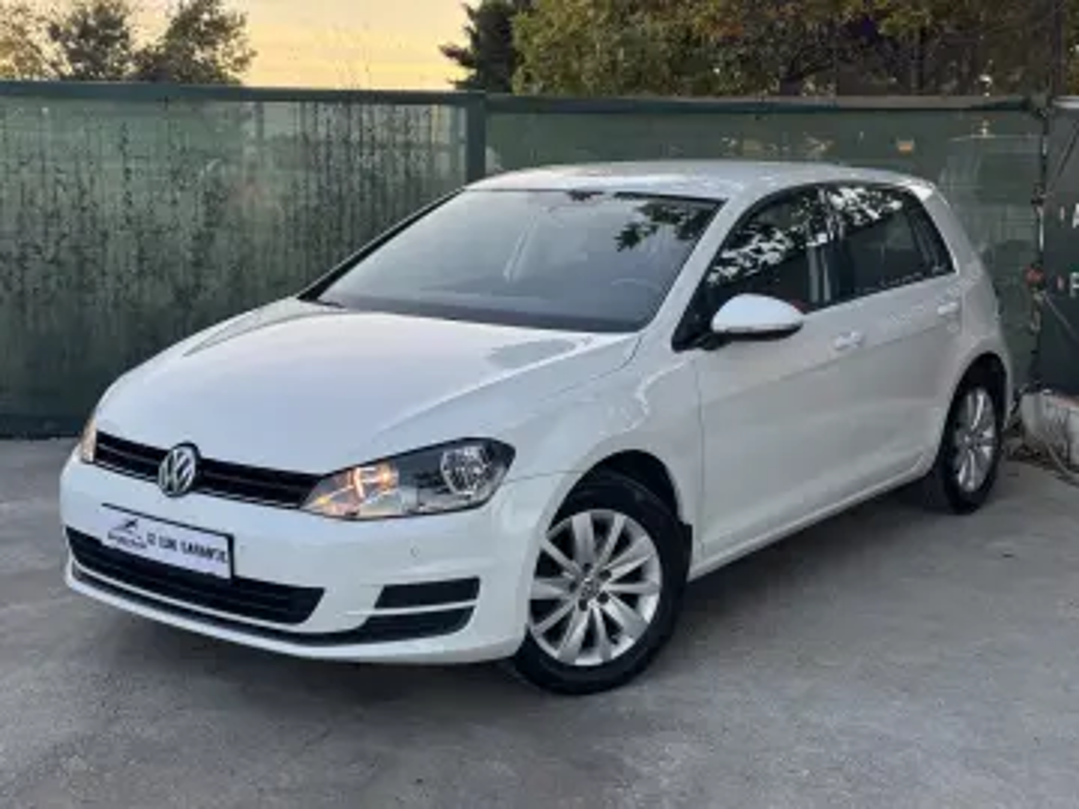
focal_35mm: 48
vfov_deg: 30.3
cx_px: 540
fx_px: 1496
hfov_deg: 39.7
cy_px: 404
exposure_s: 1/414
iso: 64
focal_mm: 6.76
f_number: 1.78
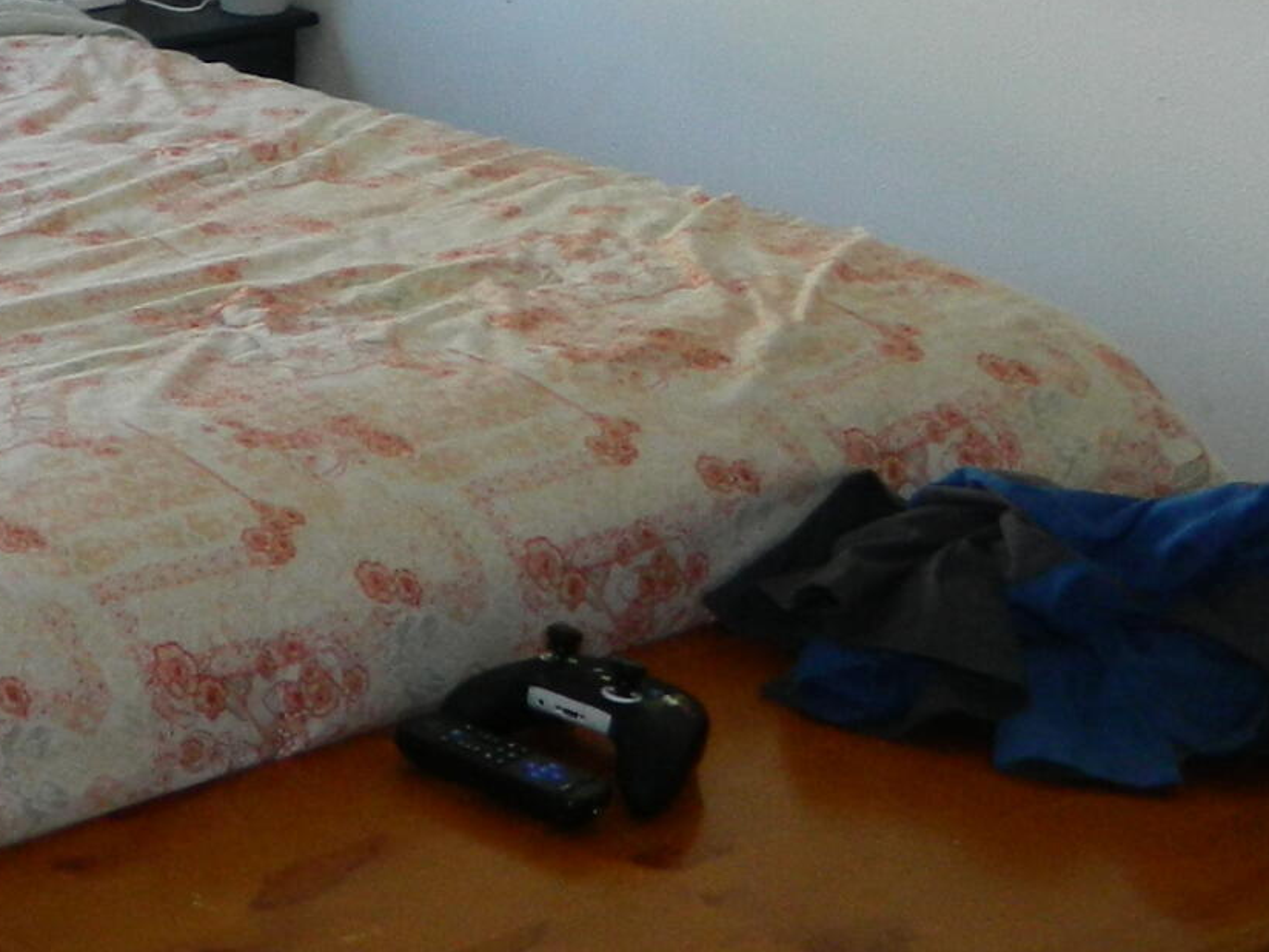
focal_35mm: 91
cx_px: -350
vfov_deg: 15.9
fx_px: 3336
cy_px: -25
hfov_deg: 19.9
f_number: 3.1
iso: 140
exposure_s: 1/30
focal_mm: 4.5
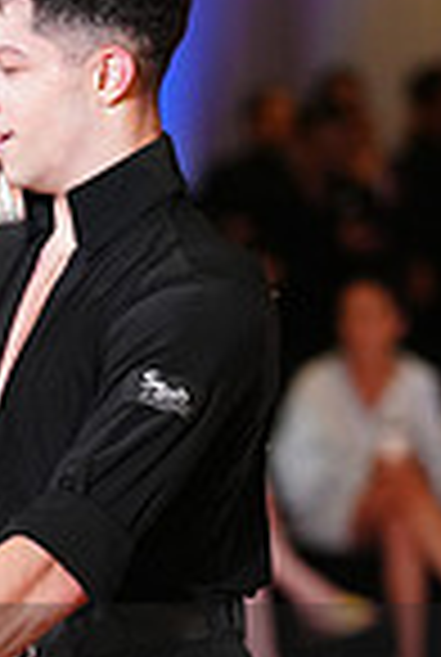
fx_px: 8558
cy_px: 756
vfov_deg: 4.4
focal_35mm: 468
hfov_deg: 2.9
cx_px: -151
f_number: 2.8
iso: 1600
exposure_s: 1/400
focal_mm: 118
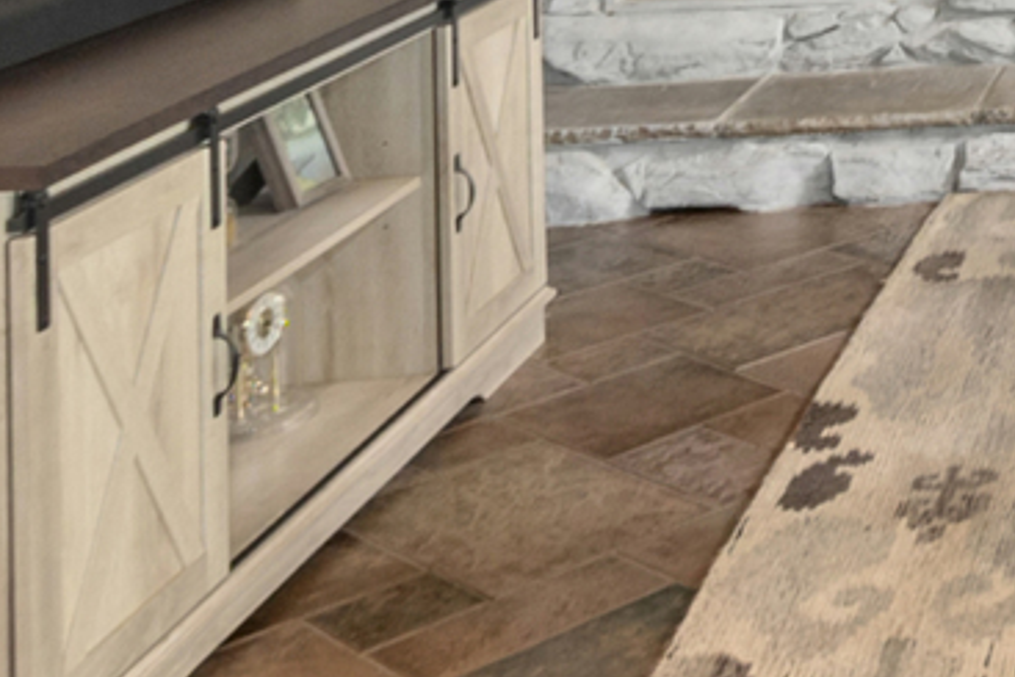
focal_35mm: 66
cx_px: 1701
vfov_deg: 18.3
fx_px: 1861
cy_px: -343
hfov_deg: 22.2
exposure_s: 1.6
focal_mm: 10
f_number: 8
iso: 320
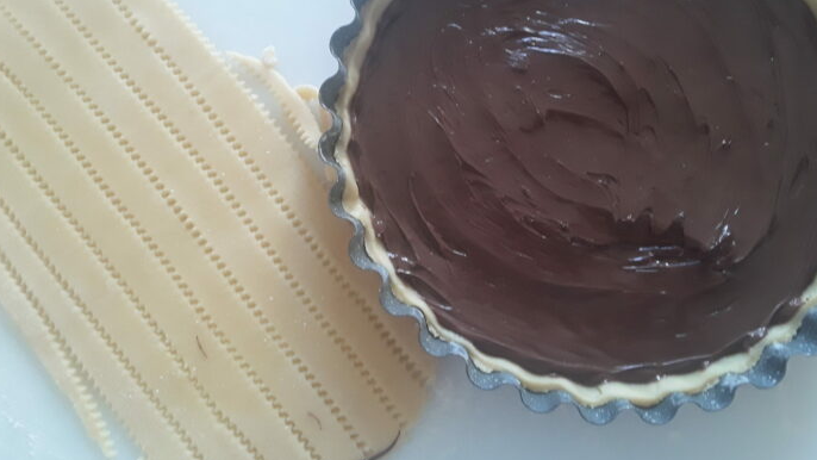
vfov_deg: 38.7
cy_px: 178
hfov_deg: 64.3
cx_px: 405
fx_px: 650
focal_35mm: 30
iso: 80
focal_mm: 2.91
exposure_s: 1/33
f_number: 1.9
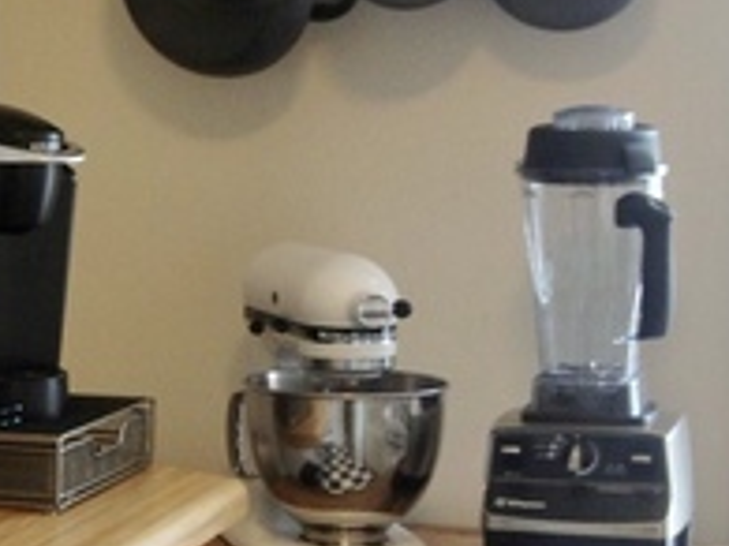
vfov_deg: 12.3
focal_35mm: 120
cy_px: 329
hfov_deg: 15.3
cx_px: -346
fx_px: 2526
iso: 64
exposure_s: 1/20
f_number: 2.4
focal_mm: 4.28
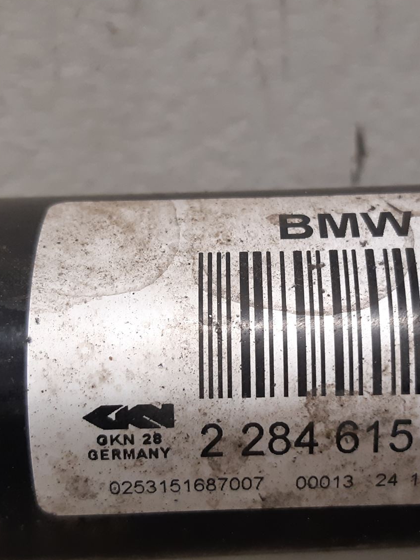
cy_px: 357
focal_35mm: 47
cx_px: 261
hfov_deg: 30.8
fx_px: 760
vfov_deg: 40.1
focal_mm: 3.93
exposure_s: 1/50
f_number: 1.7
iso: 160
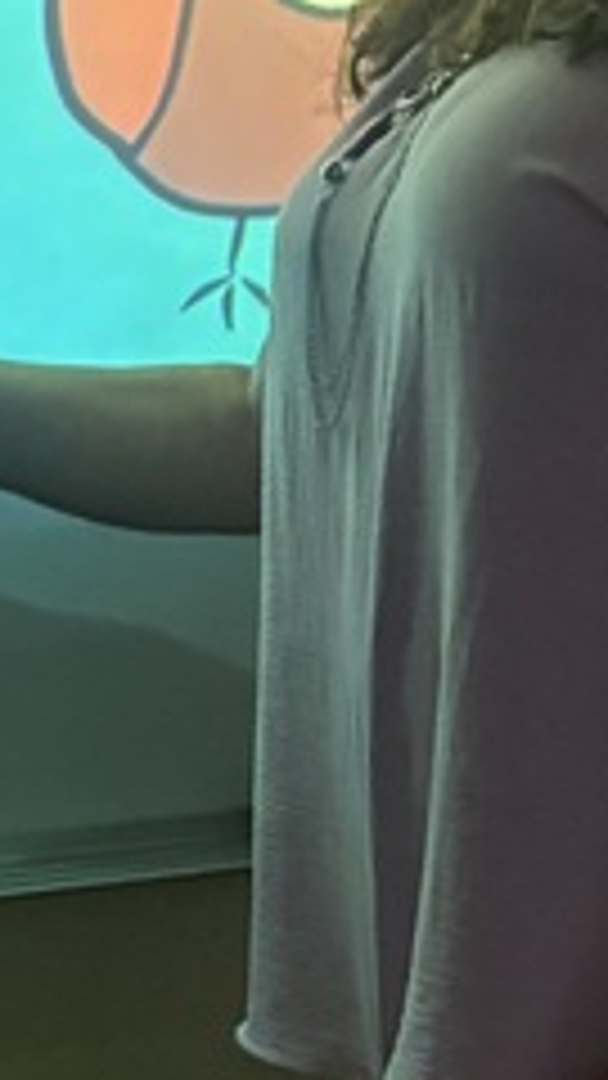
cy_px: 968
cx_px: -261
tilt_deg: -23.8
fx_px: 3468
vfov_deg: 17.5
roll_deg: +0.5
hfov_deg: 9.8
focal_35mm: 121
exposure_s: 1/43
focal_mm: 5.96
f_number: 1.6
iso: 500
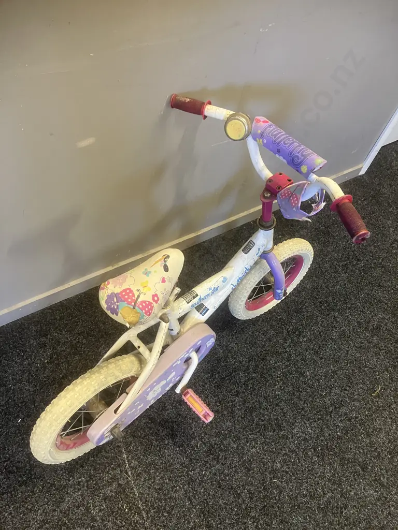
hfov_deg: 49.7
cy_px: 265
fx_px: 429
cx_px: 199
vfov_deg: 63.4
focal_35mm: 28
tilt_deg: -52.8
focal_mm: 3.99
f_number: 1.8
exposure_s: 1/50
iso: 250
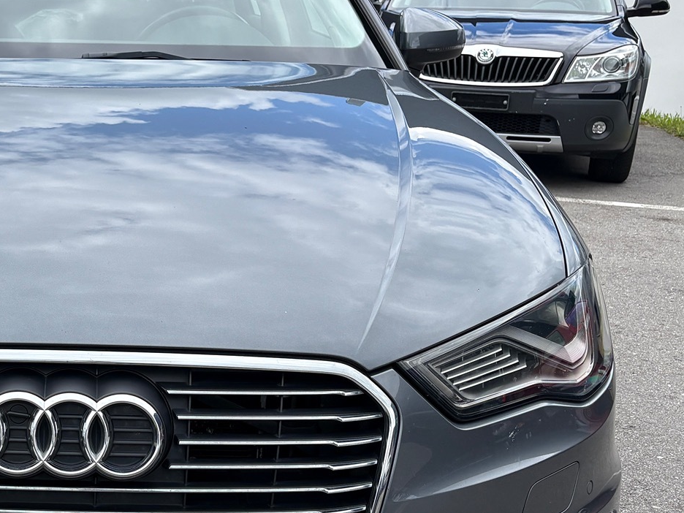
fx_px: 1107
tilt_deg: -13.1
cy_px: 280
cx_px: 31
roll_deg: +1.5
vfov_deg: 26.1
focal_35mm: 56
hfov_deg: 32.1
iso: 50
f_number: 1.6
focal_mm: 5.96
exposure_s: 1/1626
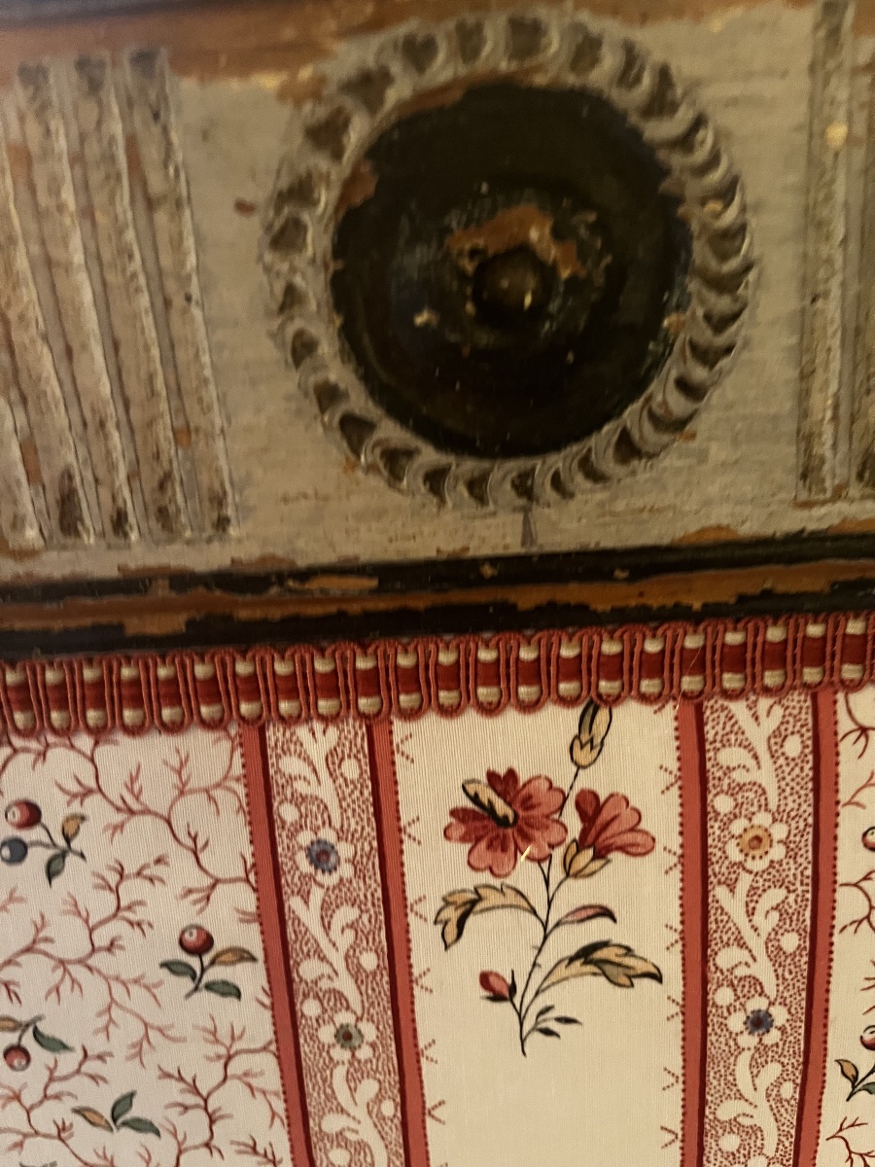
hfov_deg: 53.1
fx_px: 876
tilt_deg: -18.9
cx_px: 438
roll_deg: +3.7
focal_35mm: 26
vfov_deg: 67.3
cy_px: 584
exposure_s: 1/33
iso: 500
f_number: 1.6
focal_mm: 5.1
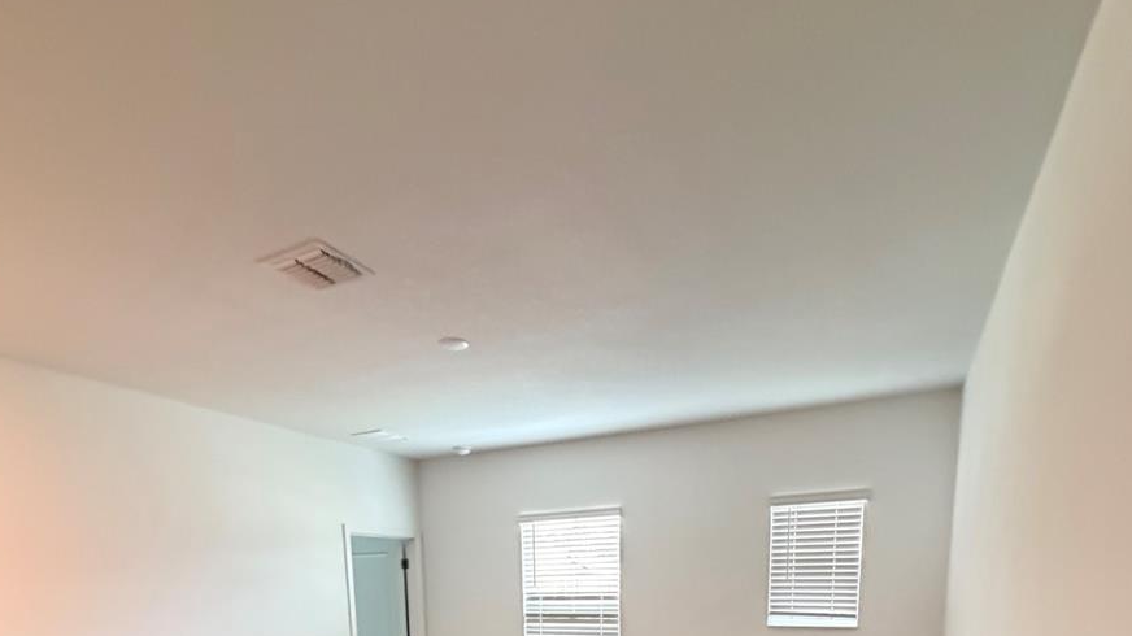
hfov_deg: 83.9
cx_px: 567
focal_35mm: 21
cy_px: 683
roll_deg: +1.1
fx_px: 630
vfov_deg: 43.1
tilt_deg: -7.7
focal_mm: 2.22
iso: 1250
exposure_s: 1/60
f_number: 2.2
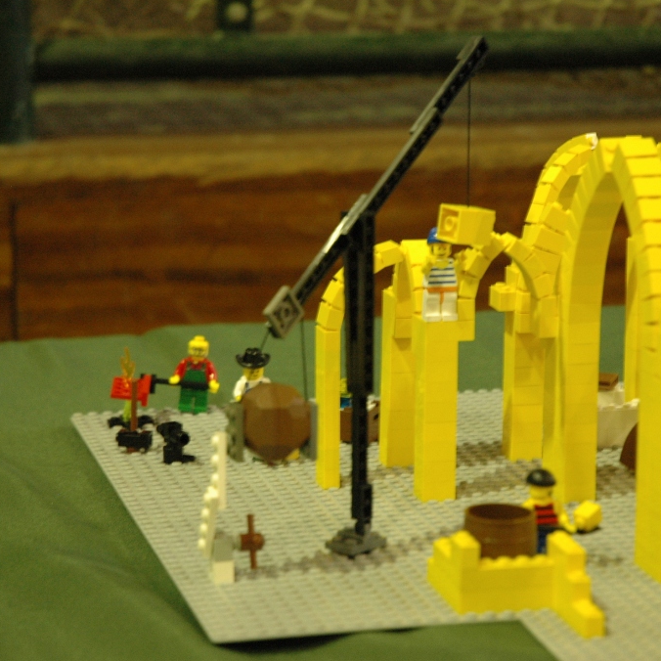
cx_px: 386
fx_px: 2917
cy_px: 331
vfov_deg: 12.9
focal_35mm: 135
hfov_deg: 12.9
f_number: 4.5
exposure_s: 1/10
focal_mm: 70
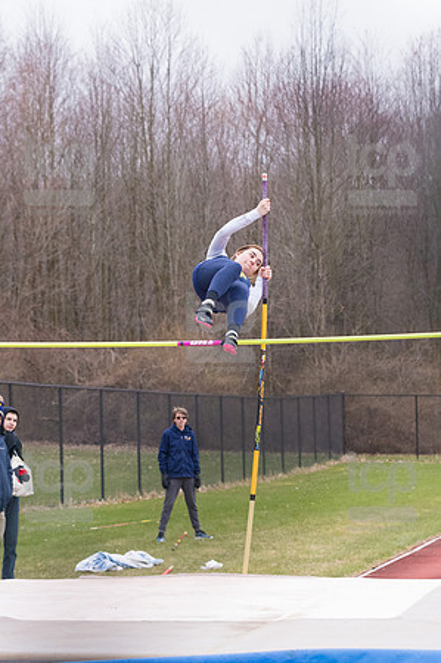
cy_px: 332
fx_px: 2155
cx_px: 220
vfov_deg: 17.5
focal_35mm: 117
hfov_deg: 11.7
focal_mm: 78
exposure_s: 1/2000
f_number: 4.5
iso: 2000
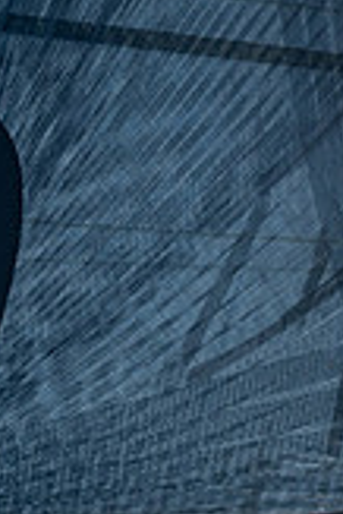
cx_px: -466
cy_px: 601
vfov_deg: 4.1
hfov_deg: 2.7
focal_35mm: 499
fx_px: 7116
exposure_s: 1/1250
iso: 160
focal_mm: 140
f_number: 6.3
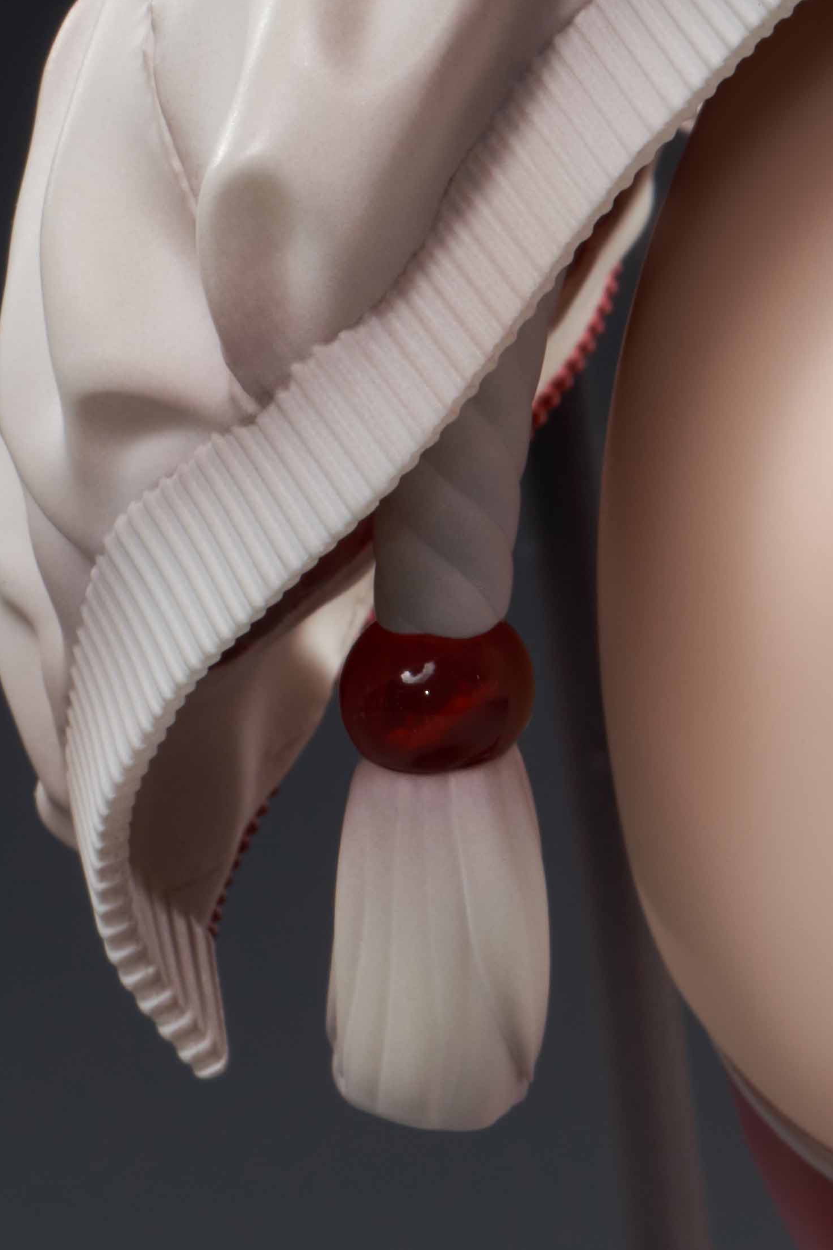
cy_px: 1662
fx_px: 13500
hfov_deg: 3.5
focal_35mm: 389
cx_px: 1199
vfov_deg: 5.3
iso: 125
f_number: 16
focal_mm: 90
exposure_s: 1/15
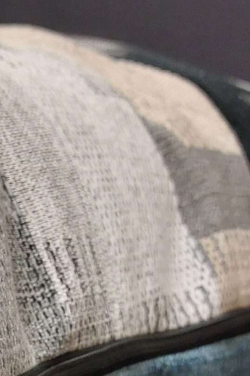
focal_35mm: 82
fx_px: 854
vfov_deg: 24.0
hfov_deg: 16.2
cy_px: 349
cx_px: -21
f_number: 1.8
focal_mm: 5.23
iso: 500
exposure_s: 1/50
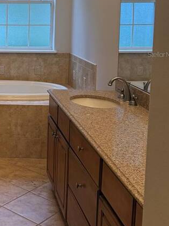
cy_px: 54
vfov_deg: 33.1
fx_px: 371
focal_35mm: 57
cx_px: -21
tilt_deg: -6.5
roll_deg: -0.6
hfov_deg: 23.9
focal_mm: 6.76
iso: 160
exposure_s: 1/195
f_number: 1.78
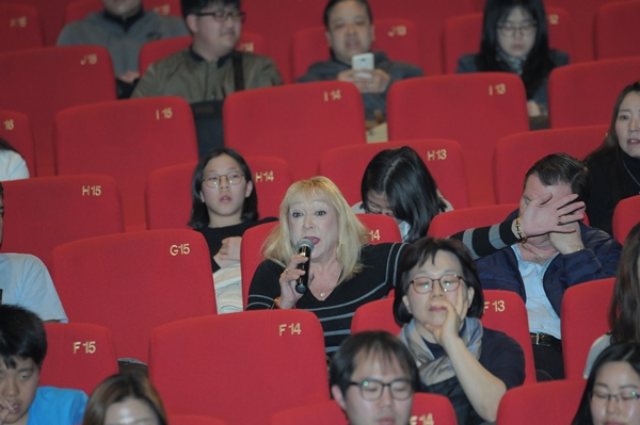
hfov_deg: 6.9
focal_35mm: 300
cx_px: 320
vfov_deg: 4.6
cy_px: 212
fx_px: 5329
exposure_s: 1/125
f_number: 2.8
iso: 800
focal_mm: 200
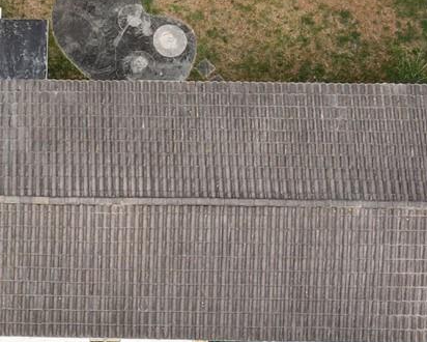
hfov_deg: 20.6
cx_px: 50
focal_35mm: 91
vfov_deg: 16.7
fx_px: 1151
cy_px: 293
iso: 100
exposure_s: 1/50
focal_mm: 4.5
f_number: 2.8
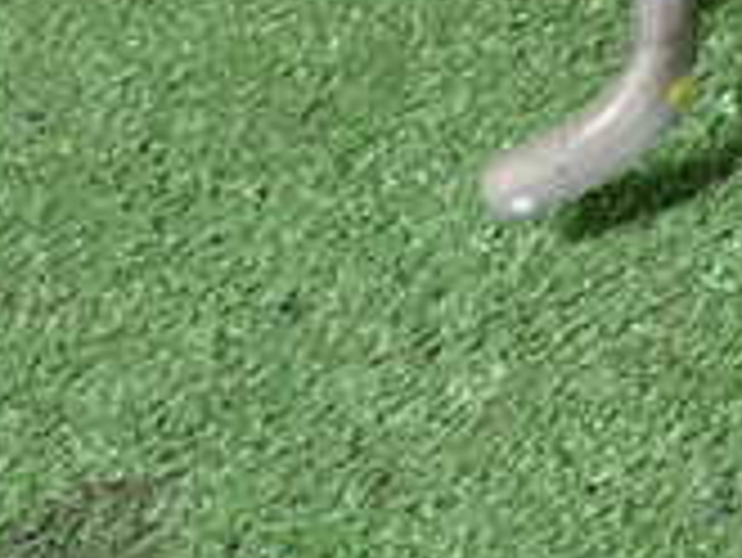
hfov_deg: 16.0
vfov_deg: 13.4
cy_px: -27
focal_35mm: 109
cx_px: 1214
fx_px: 2338
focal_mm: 5.4
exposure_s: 1/40
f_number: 2.3
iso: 200
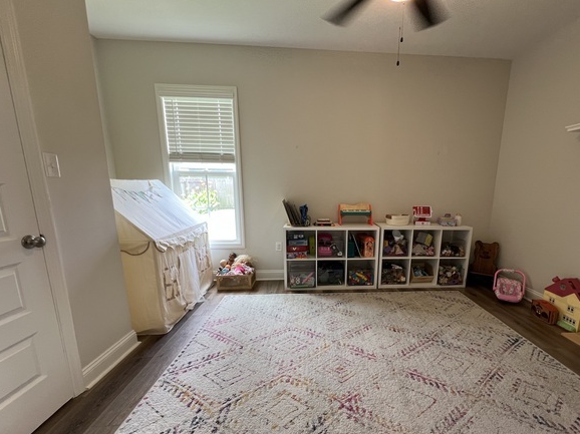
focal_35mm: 15
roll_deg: -0.2
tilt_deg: -11.7
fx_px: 251
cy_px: 244
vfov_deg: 81.3
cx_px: 330
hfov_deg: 97.6
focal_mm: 1.57
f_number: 1.8
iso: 125
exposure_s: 1/60
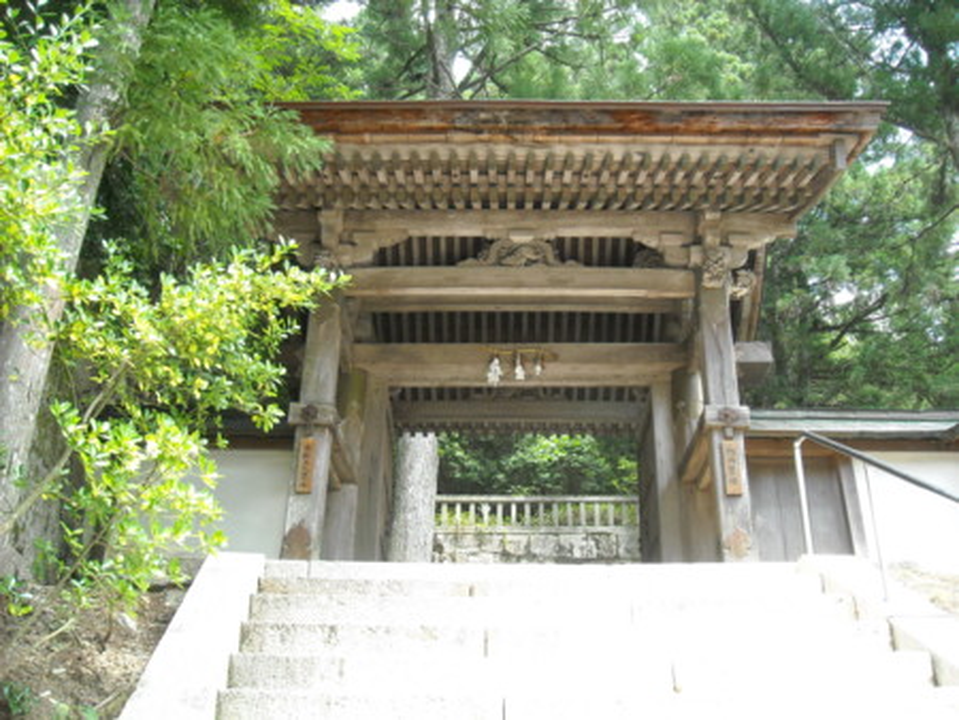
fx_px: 970
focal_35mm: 35
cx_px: 480
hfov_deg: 52.6
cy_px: 360
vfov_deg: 40.7
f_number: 2.8
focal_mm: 5.7
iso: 322
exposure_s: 1/184
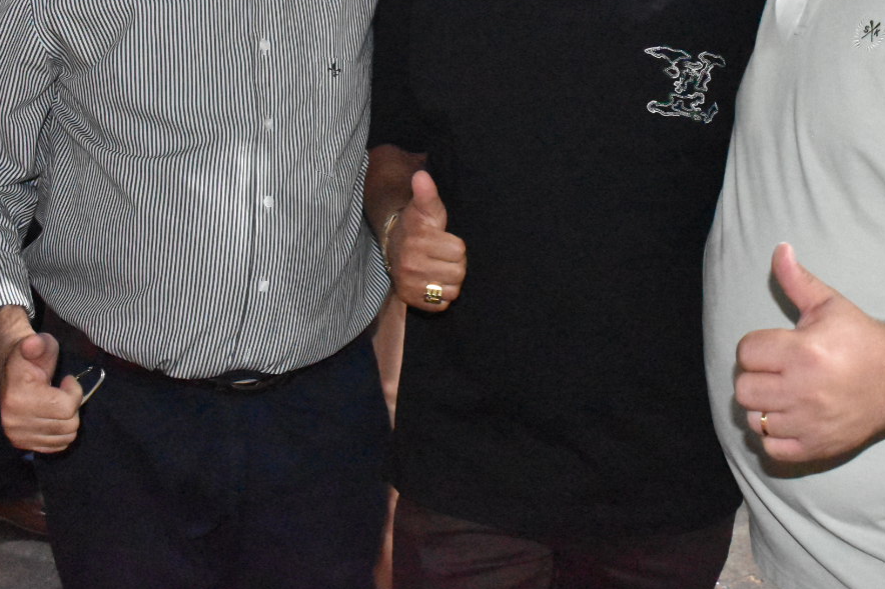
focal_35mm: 55
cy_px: 61
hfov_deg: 36.0
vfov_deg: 23.9
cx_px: 564
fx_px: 1352
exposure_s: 1/100
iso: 12800
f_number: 5
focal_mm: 20
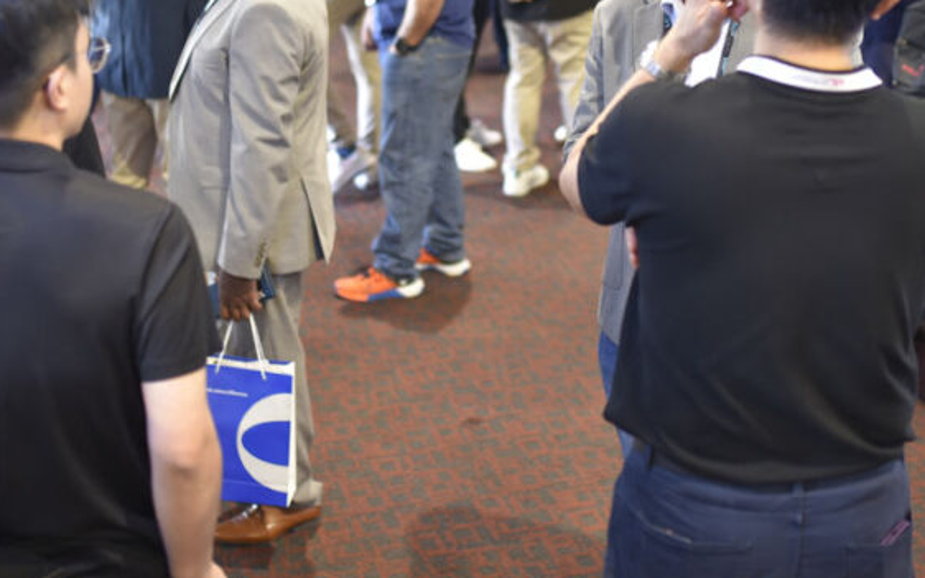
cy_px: 99
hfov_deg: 31.5
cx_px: 443
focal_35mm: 65
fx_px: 1638
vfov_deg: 19.7
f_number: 1.6
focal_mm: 35
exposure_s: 1/60
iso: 800
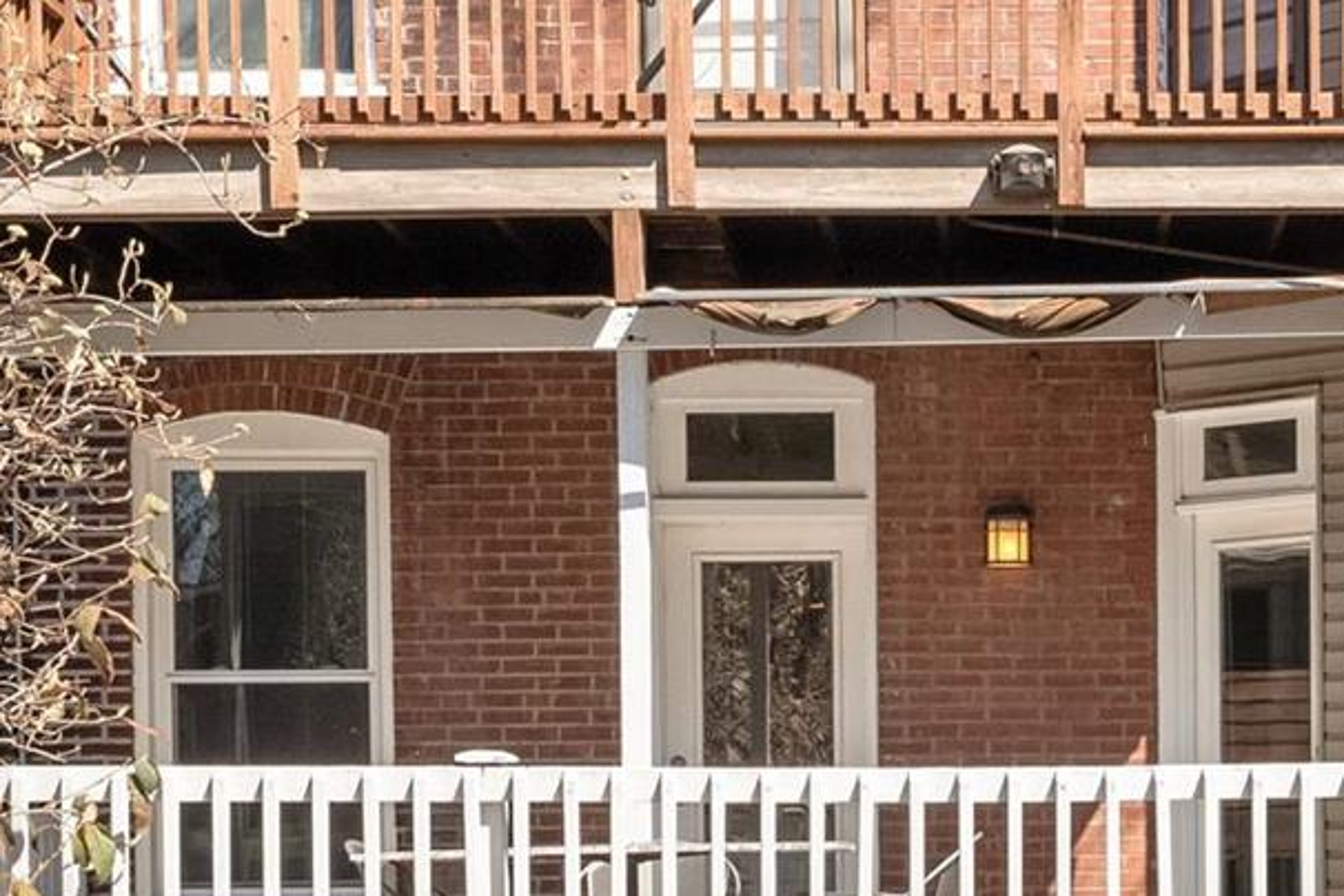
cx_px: 1164
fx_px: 3546
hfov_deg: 21.1
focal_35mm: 95
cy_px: 896
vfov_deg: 14.2
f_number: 9
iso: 400
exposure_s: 1/640
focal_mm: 18
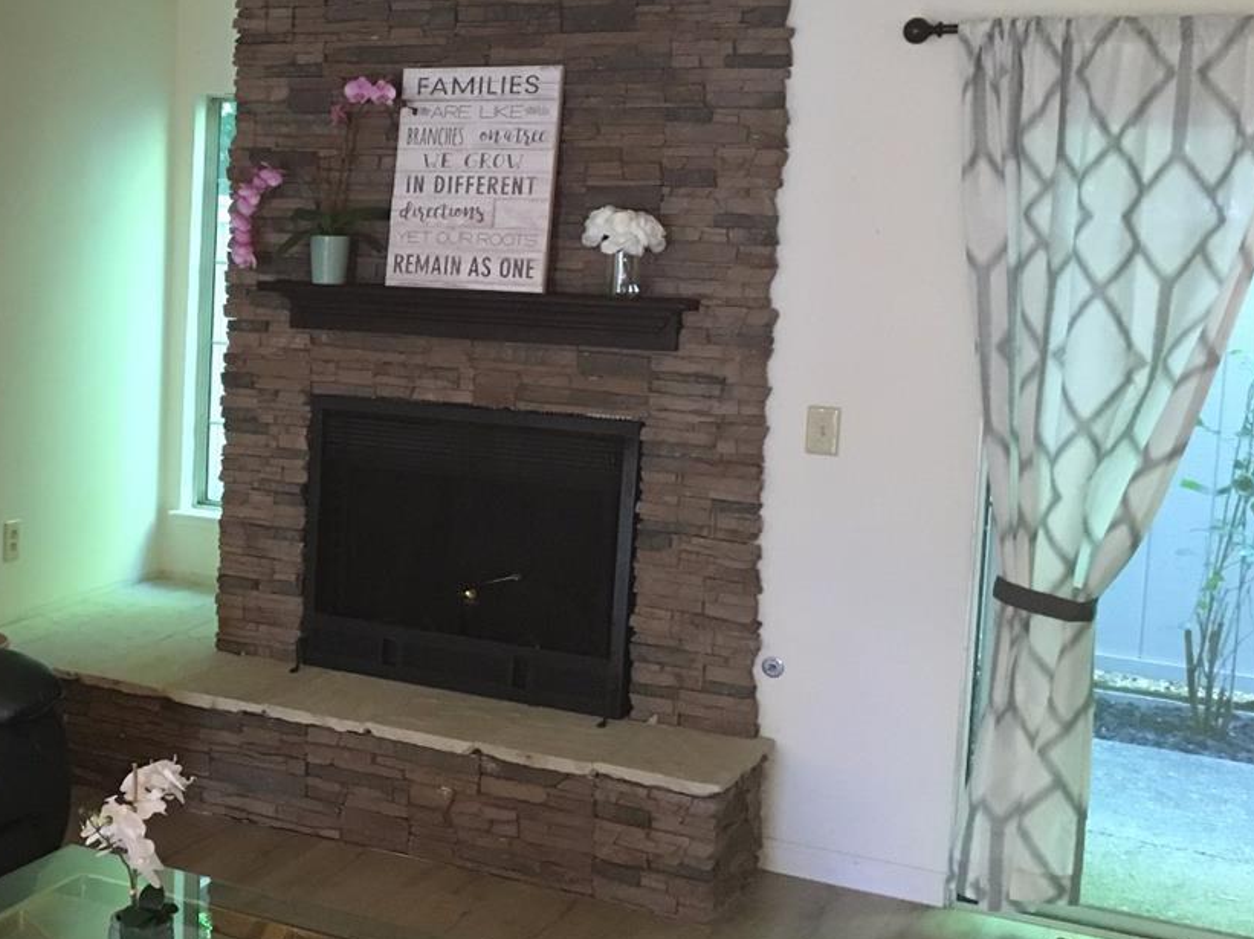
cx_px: 124
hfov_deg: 34.2
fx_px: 1919
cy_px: 389
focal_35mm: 53
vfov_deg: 27.5
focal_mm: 4.15
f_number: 2.2
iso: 200
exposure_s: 1/30
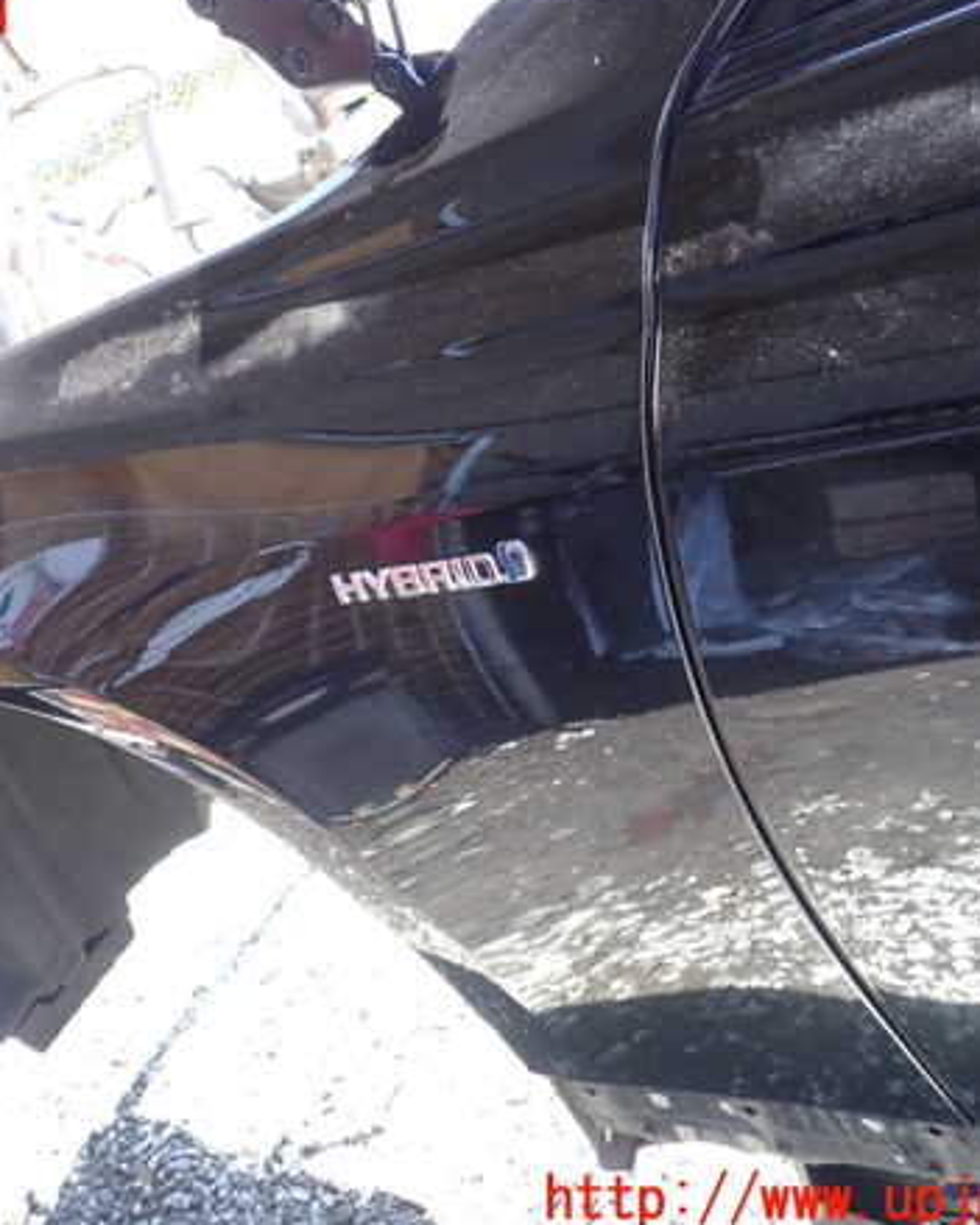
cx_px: 338
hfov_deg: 37.0
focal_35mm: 40
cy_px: 608
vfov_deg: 45.8
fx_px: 1451
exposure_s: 1/80
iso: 100
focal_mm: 5.4
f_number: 2.3
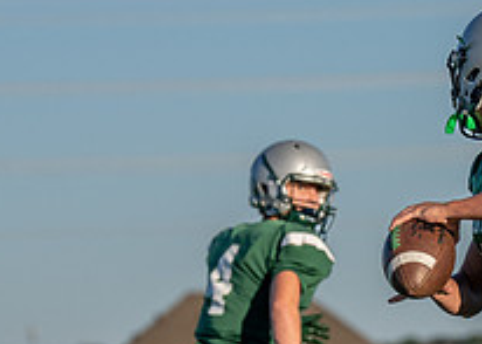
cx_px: 534
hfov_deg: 3.9
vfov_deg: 2.8
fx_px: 7116
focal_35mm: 520
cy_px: 232
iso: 320
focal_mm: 144
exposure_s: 1/4000
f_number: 4.5
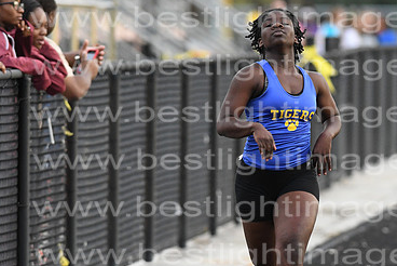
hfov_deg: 2.9
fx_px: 7825
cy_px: 185
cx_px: 279
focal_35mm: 709
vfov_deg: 1.9
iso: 2000
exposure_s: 1/1600
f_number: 4
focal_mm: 300
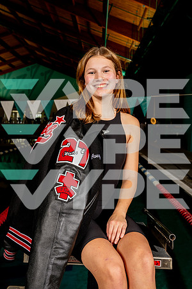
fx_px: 288
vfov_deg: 53.1
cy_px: 144
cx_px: 96
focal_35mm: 36
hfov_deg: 36.9
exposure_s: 1/125
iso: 400
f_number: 6.3
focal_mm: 36
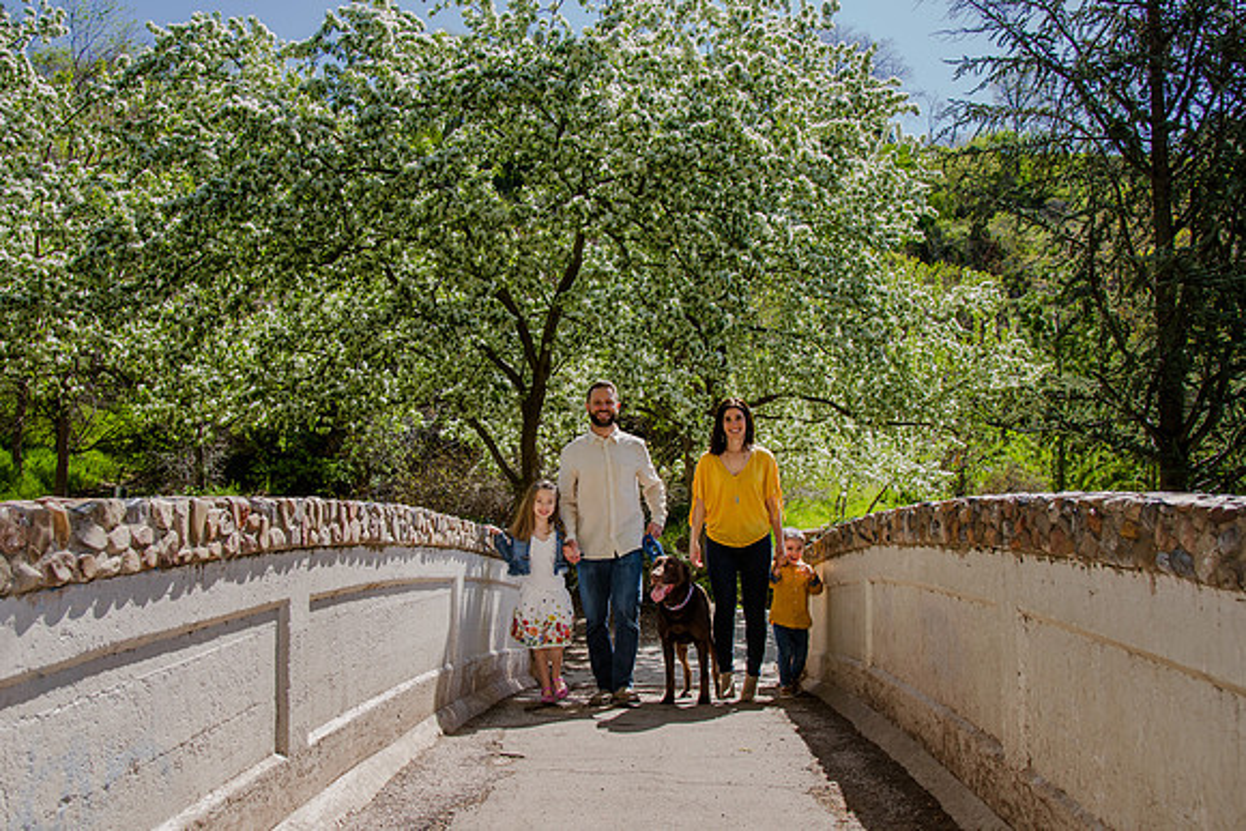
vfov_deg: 42.8
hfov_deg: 60.8
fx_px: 1059
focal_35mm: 31
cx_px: 578
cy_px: 447
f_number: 7.1
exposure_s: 1/160
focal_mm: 27
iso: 200
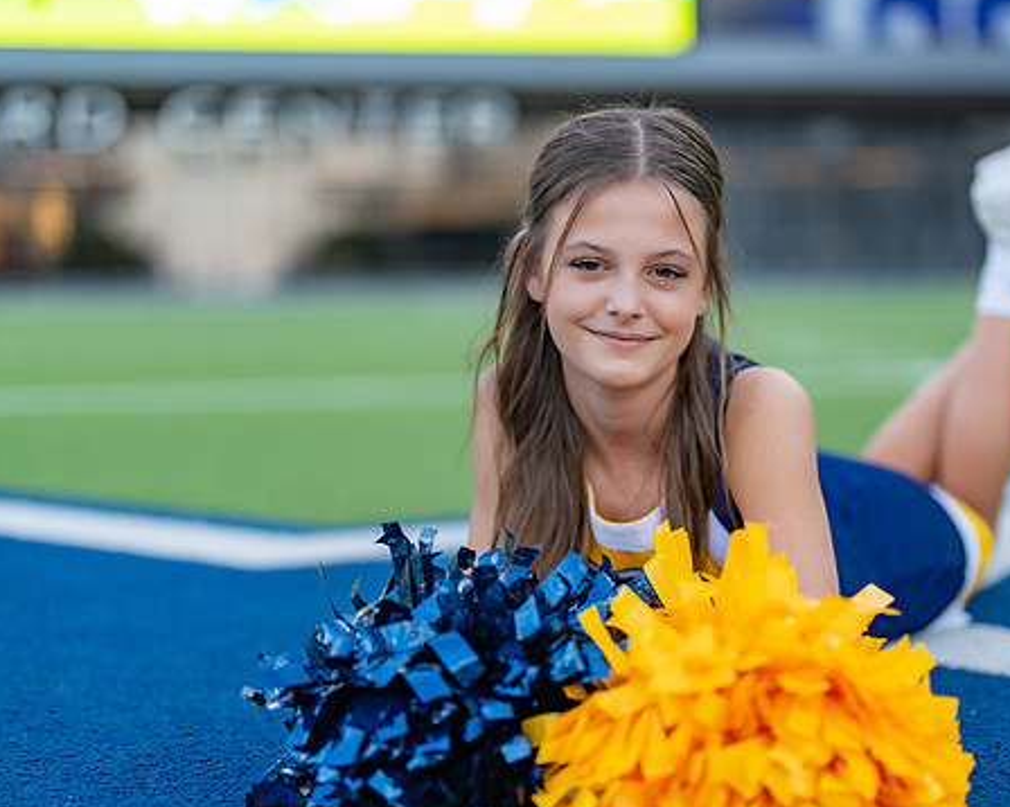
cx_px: 665
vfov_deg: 22.1
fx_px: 2062
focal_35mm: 69
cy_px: 440
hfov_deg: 27.4
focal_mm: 50
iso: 100
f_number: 1.2
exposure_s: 1/800
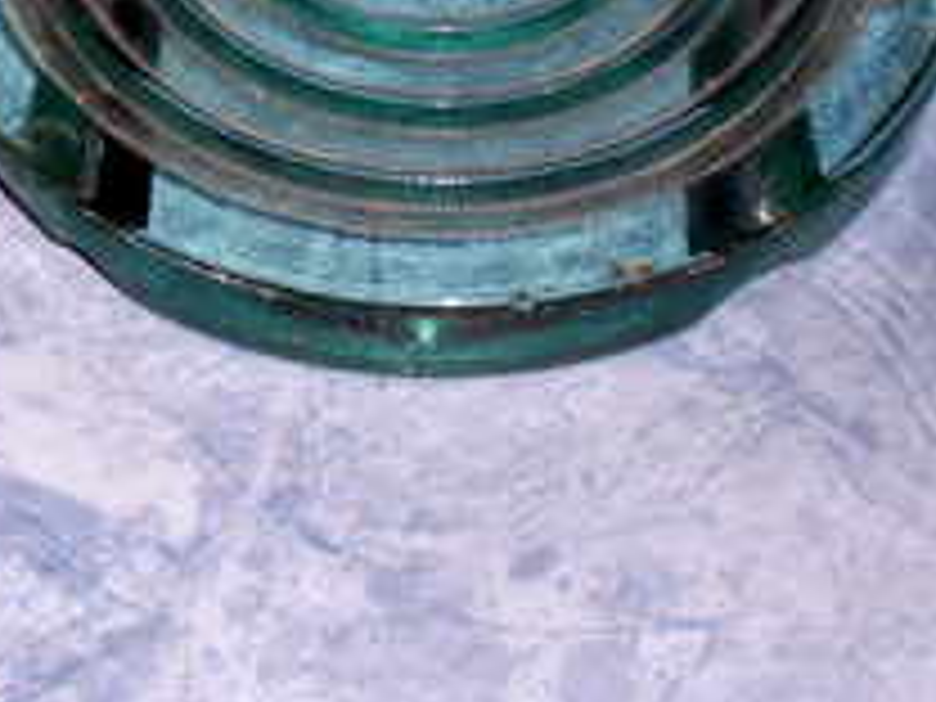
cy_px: 14
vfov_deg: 8.1
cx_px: 508
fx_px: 4921
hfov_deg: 10.9
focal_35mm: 182
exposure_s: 1/45
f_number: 5.3
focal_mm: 14.2
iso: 200
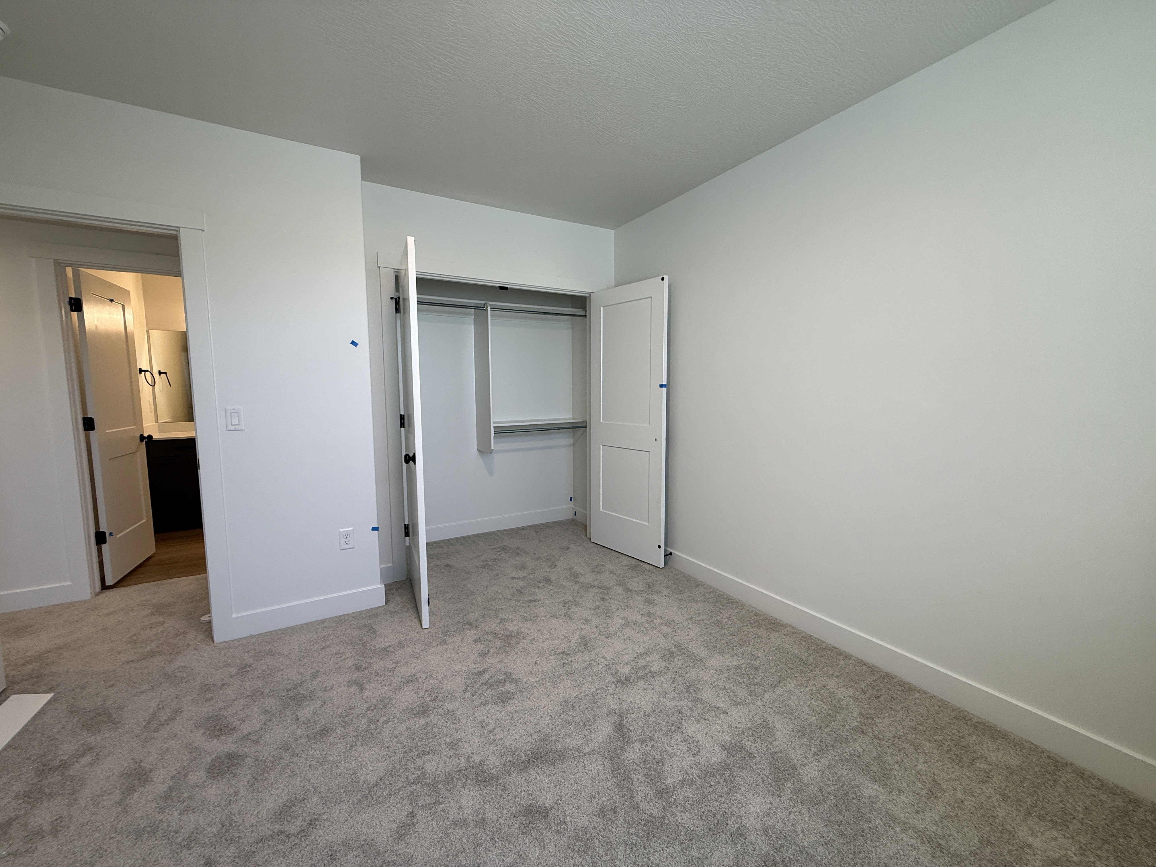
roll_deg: +0.5
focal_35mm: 14
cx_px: 578
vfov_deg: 85.7
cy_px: 434
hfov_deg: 102.1
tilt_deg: -4.3
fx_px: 468
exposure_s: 1/120
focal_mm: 2.22
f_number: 2.2
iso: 100
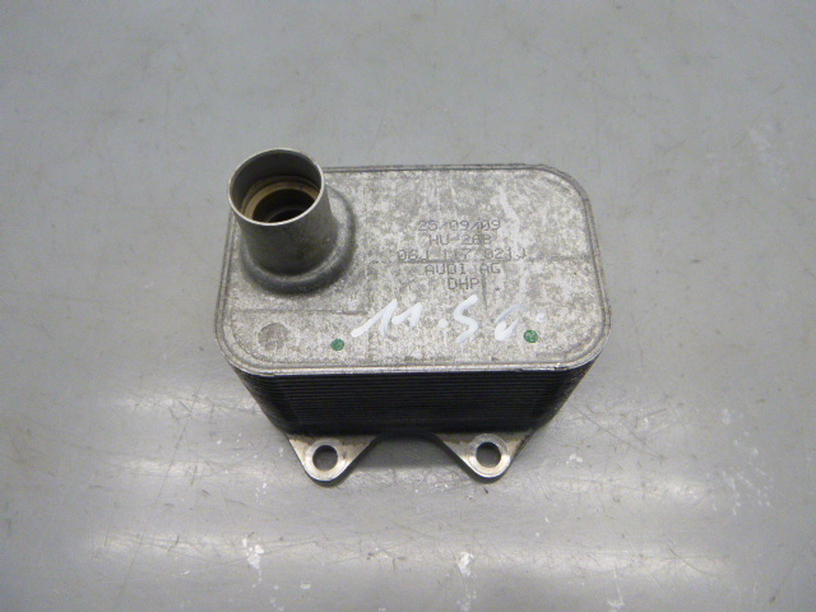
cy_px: 306
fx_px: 589
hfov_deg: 69.4
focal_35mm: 25
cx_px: 408
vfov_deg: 54.9
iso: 320
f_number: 3.9
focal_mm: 4.5
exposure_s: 1/60
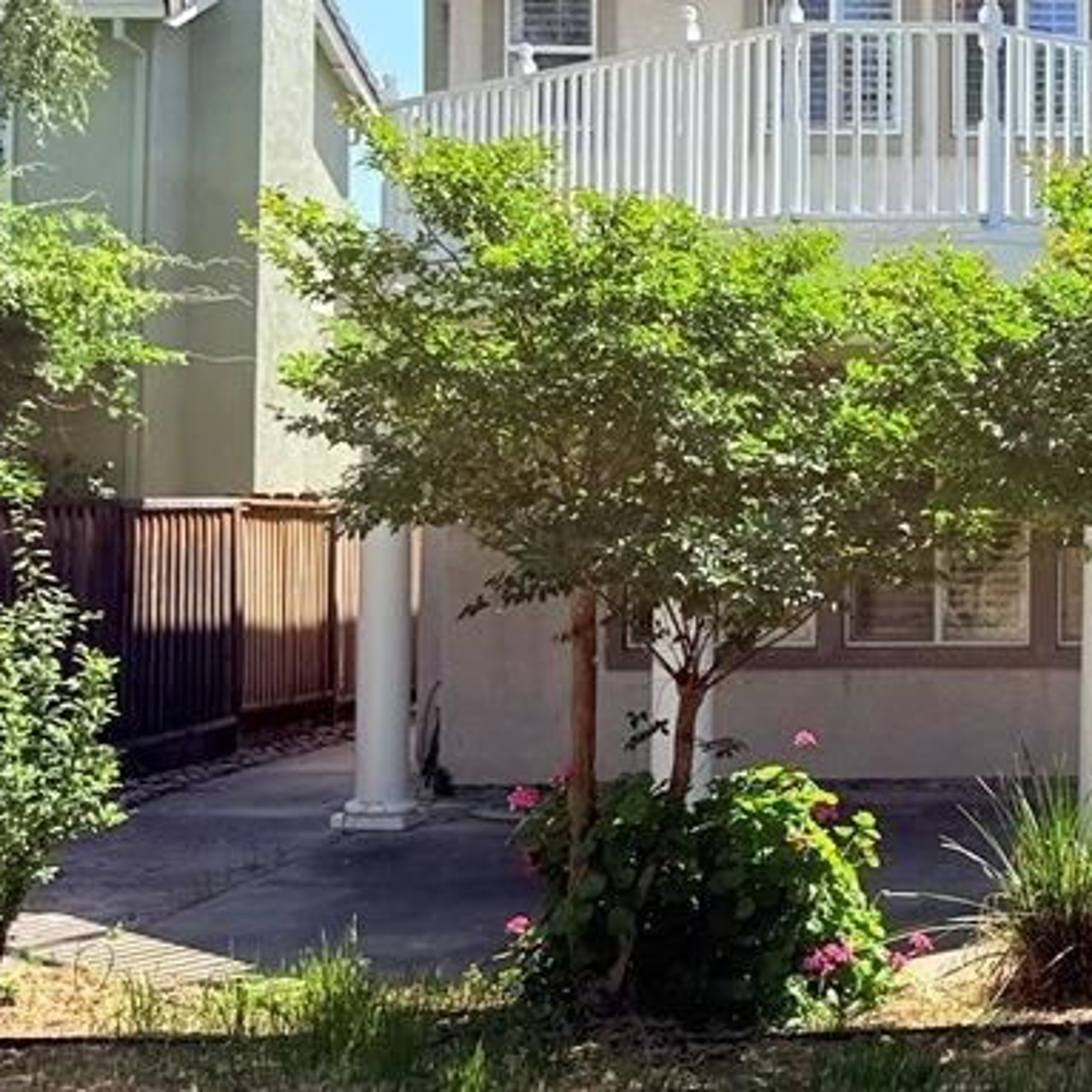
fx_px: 2391
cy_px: 381
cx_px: 1226
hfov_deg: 23.9
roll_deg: -0.5
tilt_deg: +1.9
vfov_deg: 25.6
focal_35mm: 67
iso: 80
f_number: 1.78
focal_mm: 6.76
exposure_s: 1/3425
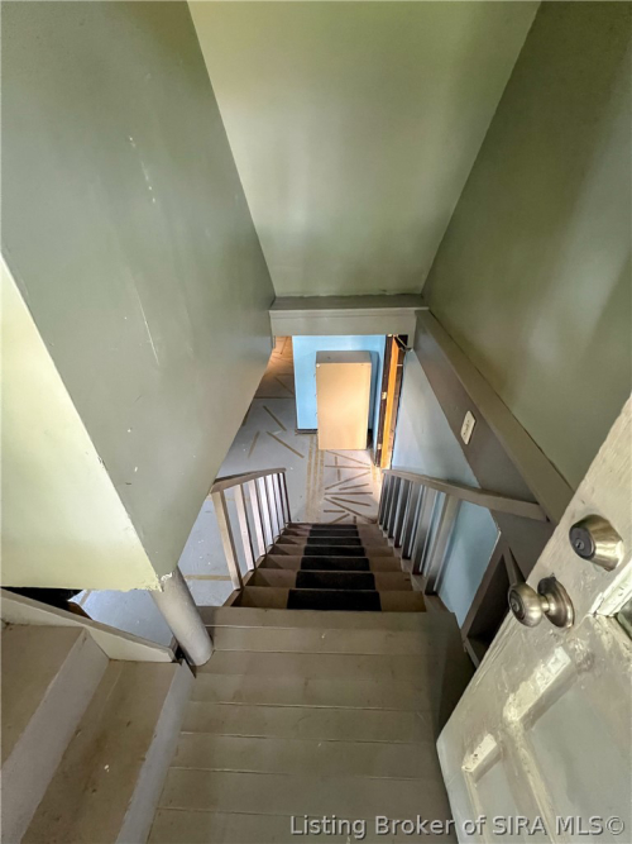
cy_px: 422
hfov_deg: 89.9
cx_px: 316
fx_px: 317
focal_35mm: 13
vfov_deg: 106.2
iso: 1000
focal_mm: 1.57
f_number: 1.8
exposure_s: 1/45
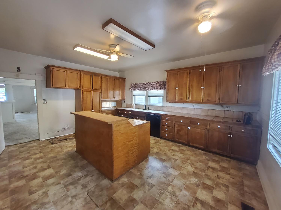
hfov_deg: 106.2
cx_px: 140
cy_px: 105
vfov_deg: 89.9
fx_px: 106
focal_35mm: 13
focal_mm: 1.13
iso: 250
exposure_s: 1/30
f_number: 2.2
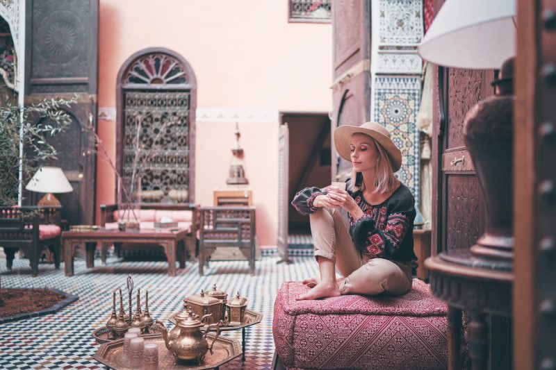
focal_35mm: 35
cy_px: 185
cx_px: 278
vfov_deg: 37.8
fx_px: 540
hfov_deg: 54.4
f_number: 1.4
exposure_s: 1/640
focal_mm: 35
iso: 100
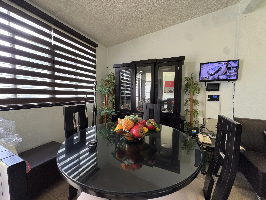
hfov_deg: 102.1
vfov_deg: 85.7
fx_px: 108
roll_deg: -0.4
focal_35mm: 14
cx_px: 133
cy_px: 100
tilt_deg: -2.8
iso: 500
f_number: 2.2
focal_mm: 2.22
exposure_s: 1/60
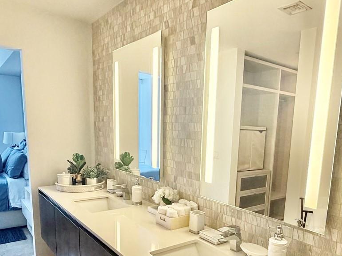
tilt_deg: -10.0
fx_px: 287
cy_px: 179
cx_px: 199
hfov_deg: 61.3
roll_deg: -1.8
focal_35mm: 29
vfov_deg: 47.1
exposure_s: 1/60
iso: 160
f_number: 2.2
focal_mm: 2.22
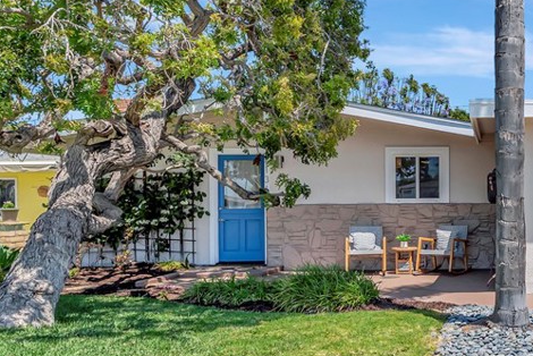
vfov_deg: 35.9
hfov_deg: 45.6
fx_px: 548
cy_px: 211
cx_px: 505
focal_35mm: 37
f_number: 5.6
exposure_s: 1/640
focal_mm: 11.6
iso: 100
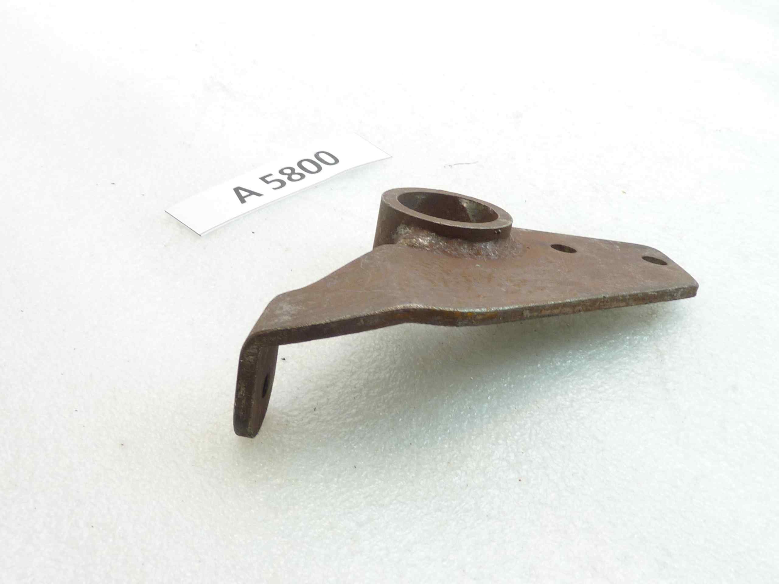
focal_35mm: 38
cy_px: 292
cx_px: 390
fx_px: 855
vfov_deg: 37.7
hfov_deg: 49.0
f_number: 3.3
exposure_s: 1/15
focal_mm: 4.4
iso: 80
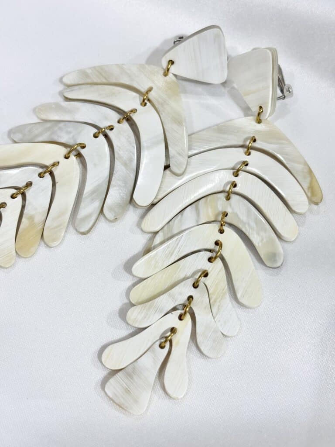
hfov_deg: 28.0
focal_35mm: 52
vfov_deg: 36.8
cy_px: 224
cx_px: 168
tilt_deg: -65.6
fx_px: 671
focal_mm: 5.96
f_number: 1.6
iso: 32
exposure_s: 1/223
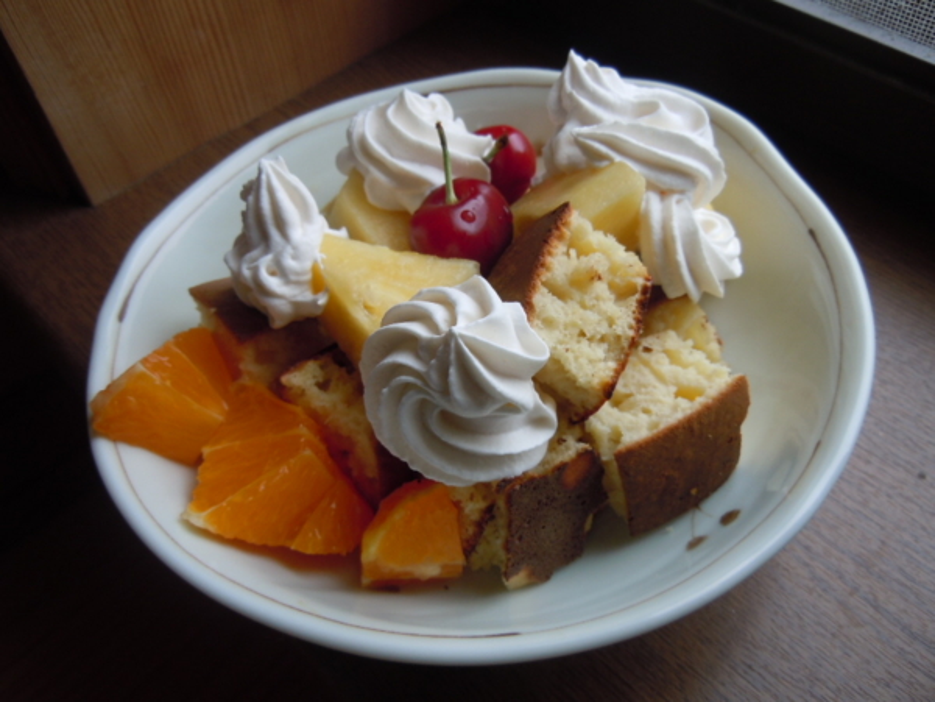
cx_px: 468
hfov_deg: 60.0
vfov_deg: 46.8
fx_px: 810
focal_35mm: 30
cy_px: 351
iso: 100
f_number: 3.5
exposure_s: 1/100
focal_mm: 5.4
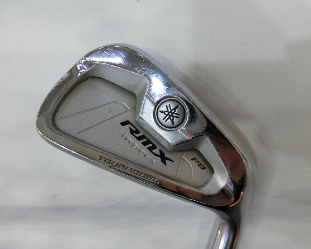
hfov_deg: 64.1
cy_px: 128
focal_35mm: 27
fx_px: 248
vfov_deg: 53.2
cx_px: 161
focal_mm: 5.4
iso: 125
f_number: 2.8
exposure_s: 1/125
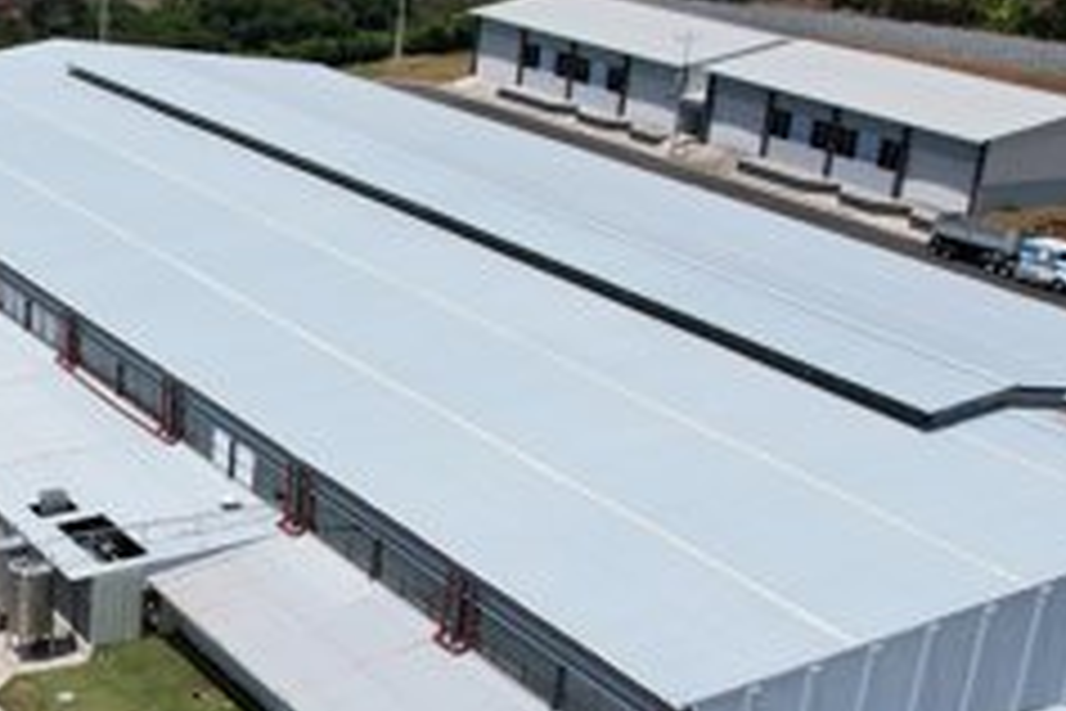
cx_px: -67
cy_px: 578
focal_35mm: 65
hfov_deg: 28.5
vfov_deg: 20.7
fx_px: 1925
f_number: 2.8
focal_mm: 8.38
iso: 160
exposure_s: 1/6000
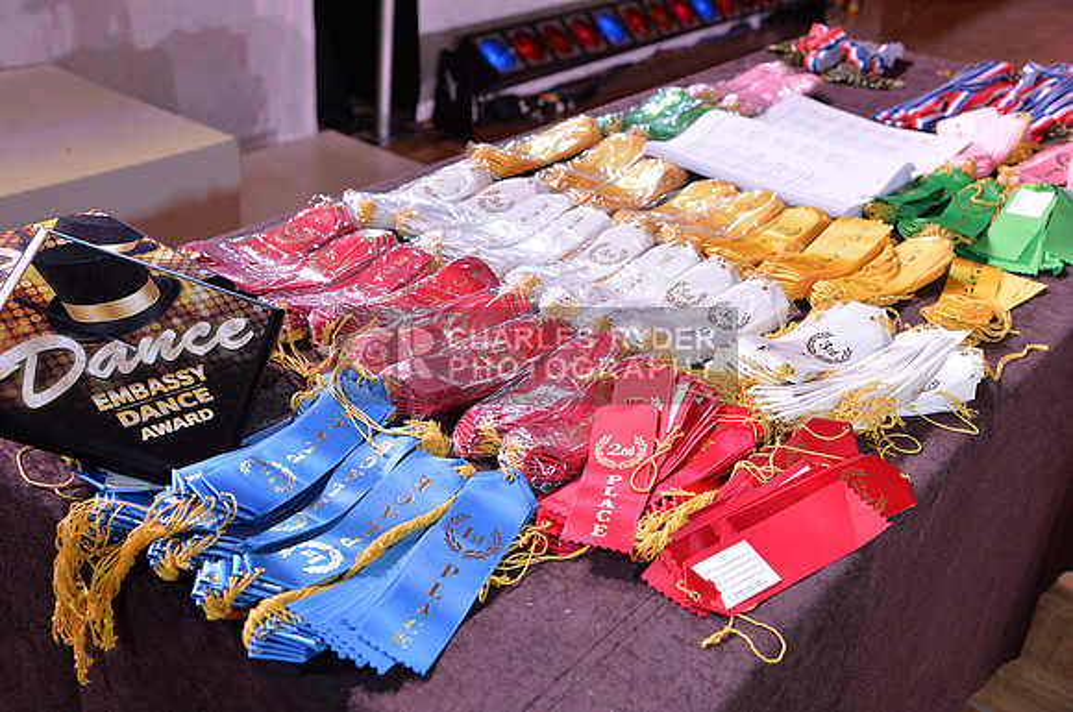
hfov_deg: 48.5
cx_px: 536
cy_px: 356
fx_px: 1191
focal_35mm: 40
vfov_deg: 33.3
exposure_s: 1/250
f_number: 5.6
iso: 2000
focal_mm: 40
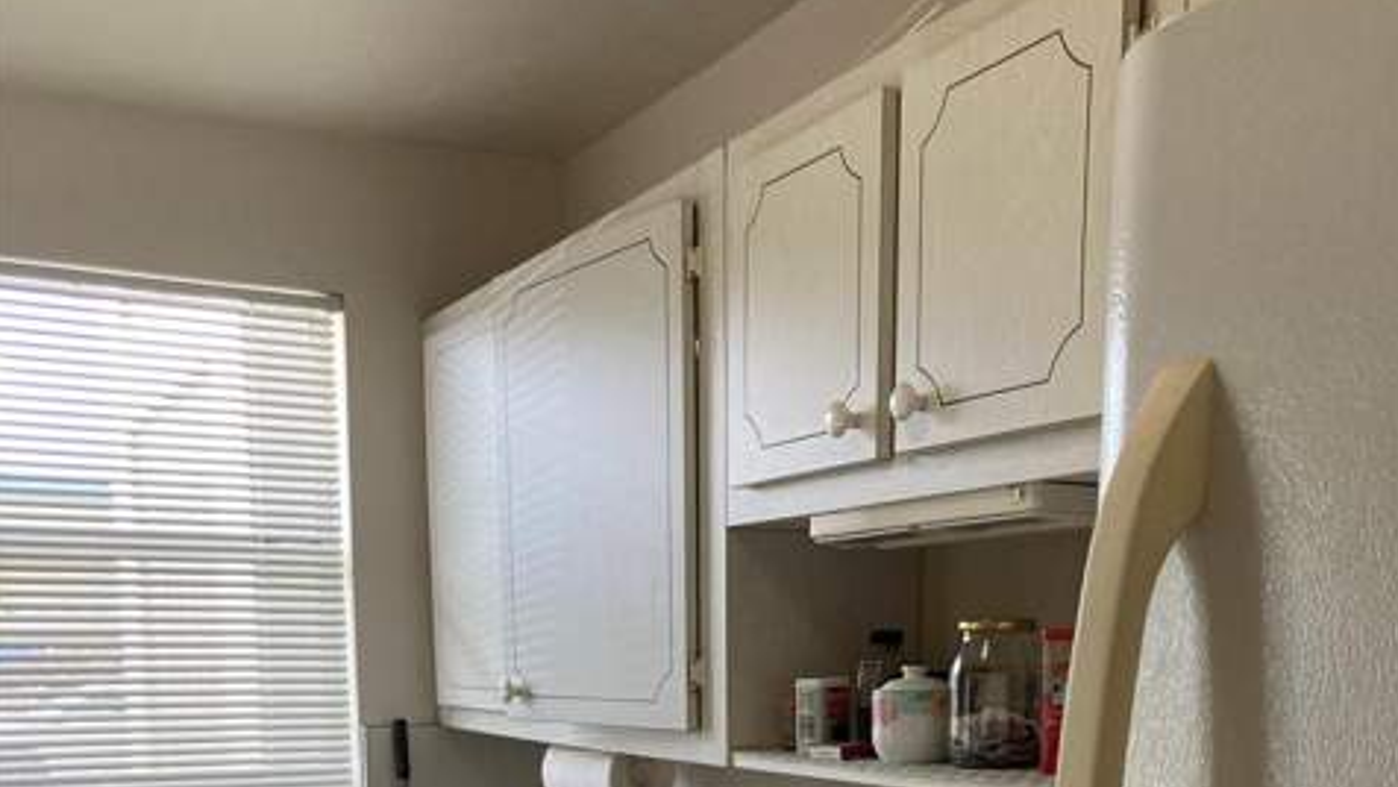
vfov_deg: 26.3
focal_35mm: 41
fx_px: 1520
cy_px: 904
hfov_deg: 49.4
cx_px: 696
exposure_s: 1/120
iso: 80
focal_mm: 3.99
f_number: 1.8
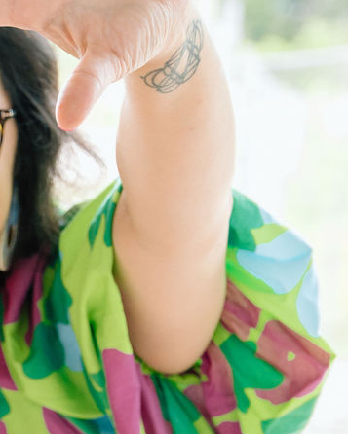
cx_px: -56
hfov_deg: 8.0
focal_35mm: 191
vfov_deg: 10.1
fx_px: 2458
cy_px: 257
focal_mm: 59
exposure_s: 1/100
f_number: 5
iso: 800
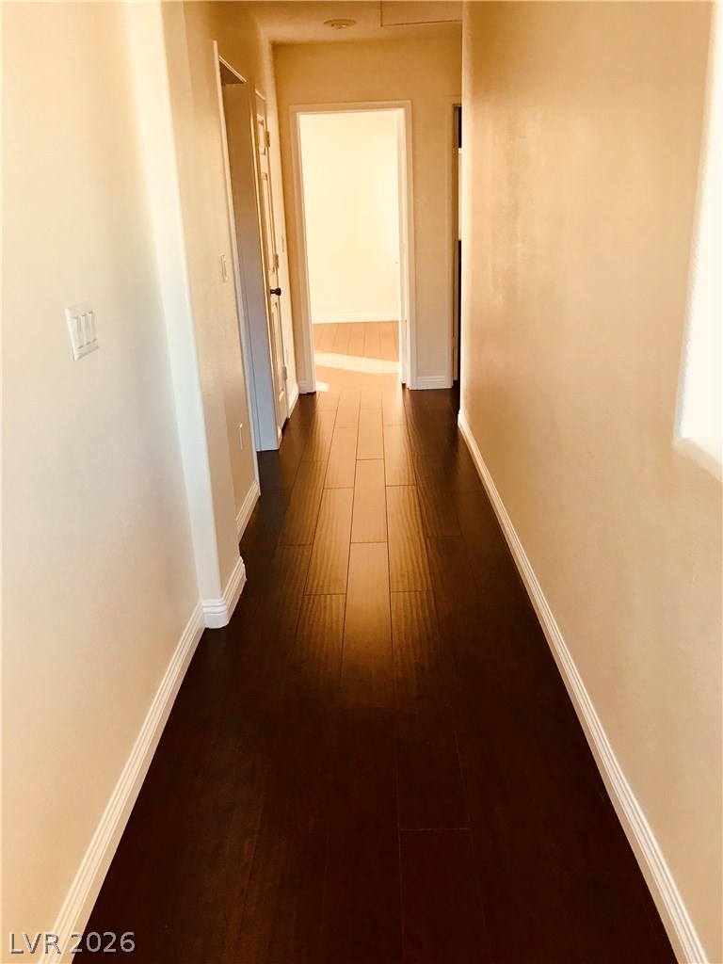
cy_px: 482
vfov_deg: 63.4
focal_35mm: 28
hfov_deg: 49.7
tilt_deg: -18.9
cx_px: 362
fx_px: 780
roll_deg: +2.4
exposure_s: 1/24
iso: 32
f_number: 1.8
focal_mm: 3.99
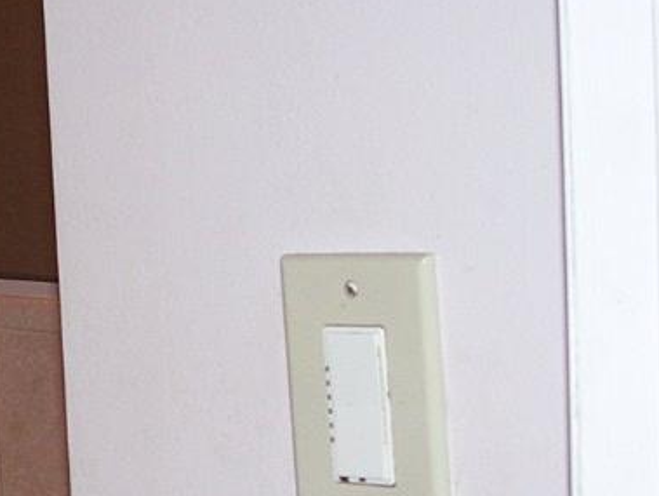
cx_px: -64
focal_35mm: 117
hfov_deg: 16.3
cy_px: 430
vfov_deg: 12.6
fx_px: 2229
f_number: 2.8
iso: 125
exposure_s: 1/60
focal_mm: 7.8
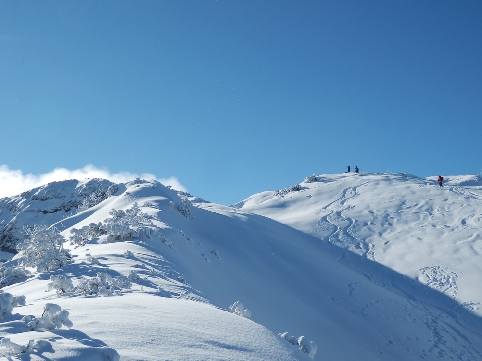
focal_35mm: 46
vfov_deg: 31.5
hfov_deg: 41.2
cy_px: 183
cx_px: 236
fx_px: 640
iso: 80
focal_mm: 8
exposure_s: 1/200
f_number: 10.8
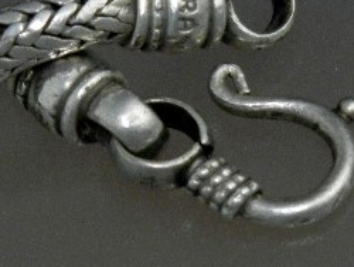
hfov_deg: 7.6
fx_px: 2672
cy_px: 74
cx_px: 204
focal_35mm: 261
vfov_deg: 5.7
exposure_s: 1/30
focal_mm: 18.3
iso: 800
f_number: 9
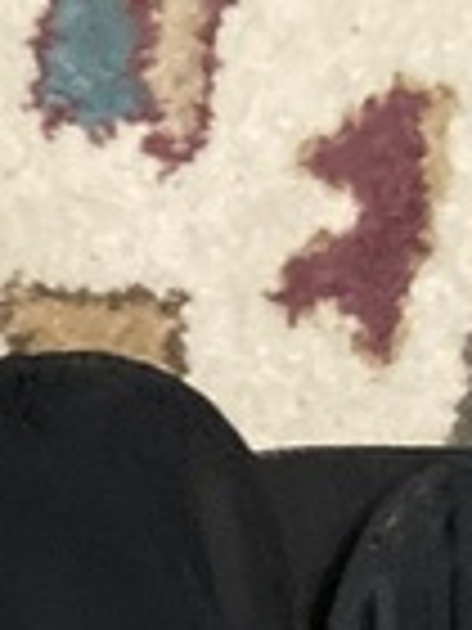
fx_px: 2727
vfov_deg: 10.8
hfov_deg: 9.9
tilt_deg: -85.6
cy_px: 1611
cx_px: 299
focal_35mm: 150
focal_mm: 3.99
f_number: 1.8
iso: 1600
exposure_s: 1/16
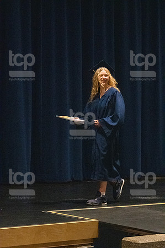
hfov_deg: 9.9
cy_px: 124
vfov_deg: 14.9
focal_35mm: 138
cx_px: 82
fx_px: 951
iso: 10000
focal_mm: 92
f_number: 3.2
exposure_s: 1/400
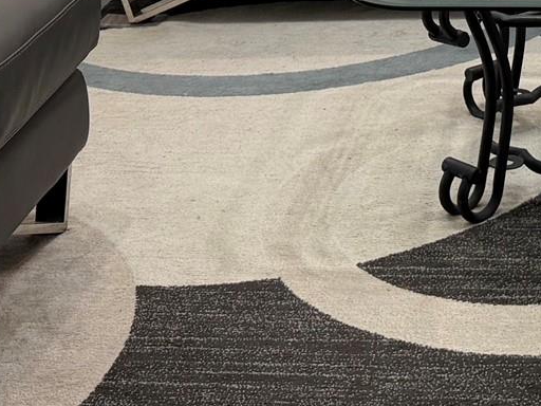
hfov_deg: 19.6
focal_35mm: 96
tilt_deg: -5.9
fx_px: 1500
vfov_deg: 13.8
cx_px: 596
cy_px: -320
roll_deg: +0.2
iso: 125
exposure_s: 1/60
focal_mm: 6.76
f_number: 1.78
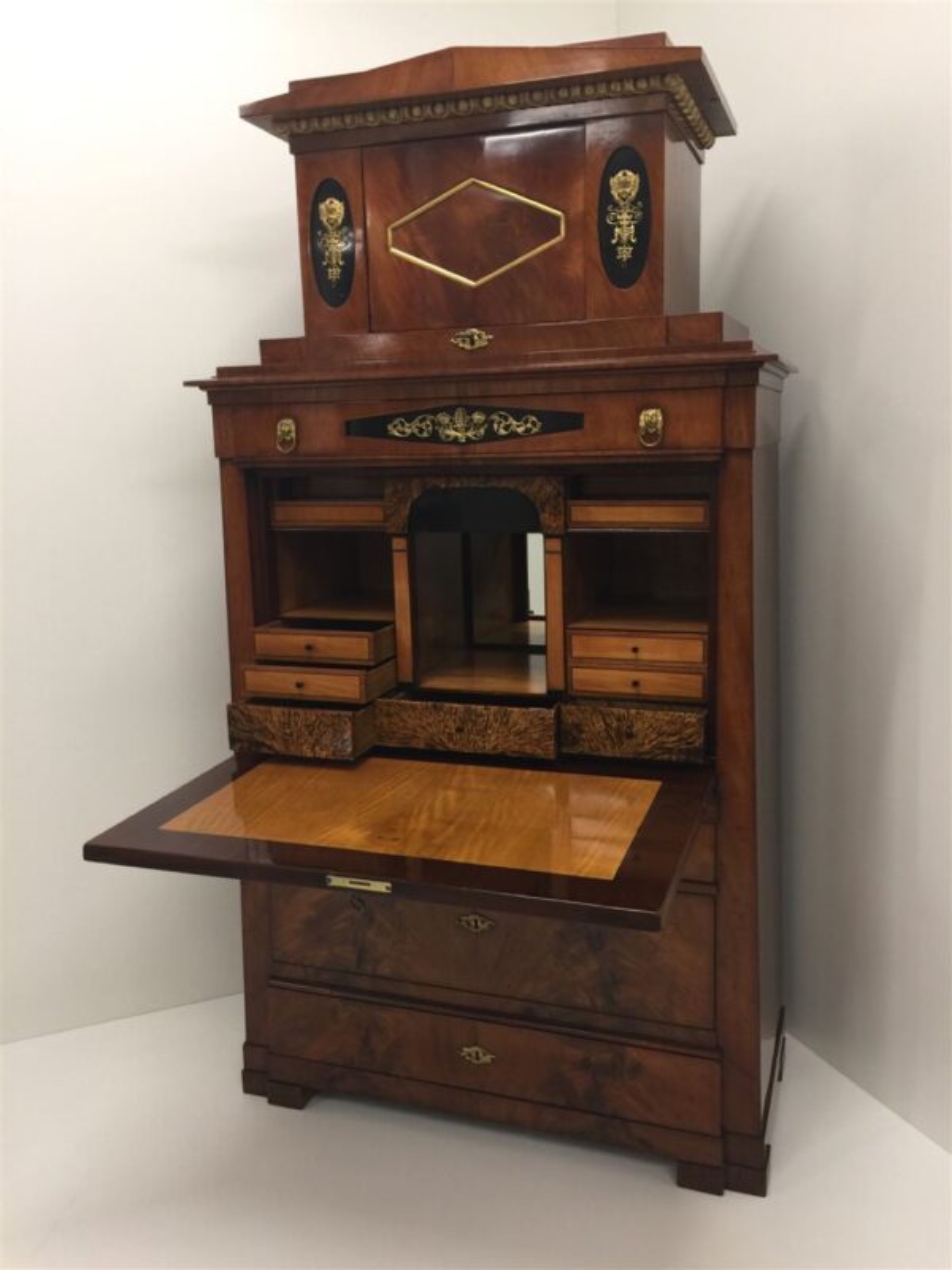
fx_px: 1063
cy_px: 635
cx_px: 476
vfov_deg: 61.7
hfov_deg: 48.2
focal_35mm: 29
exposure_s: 1/17
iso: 50
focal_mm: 4.15
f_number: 2.2
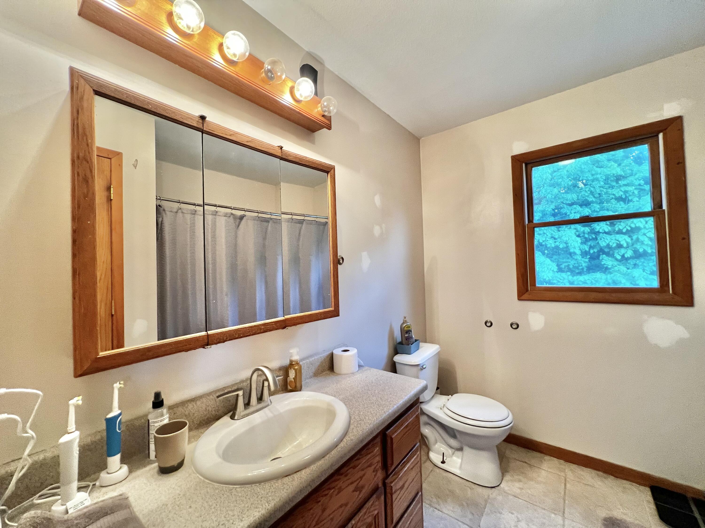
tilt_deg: +0.6
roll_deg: +1.5
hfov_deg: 106.2
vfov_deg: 89.9
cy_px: 264
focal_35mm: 13
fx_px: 265
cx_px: 352
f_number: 1.8
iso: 250
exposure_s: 1/60
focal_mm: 1.57
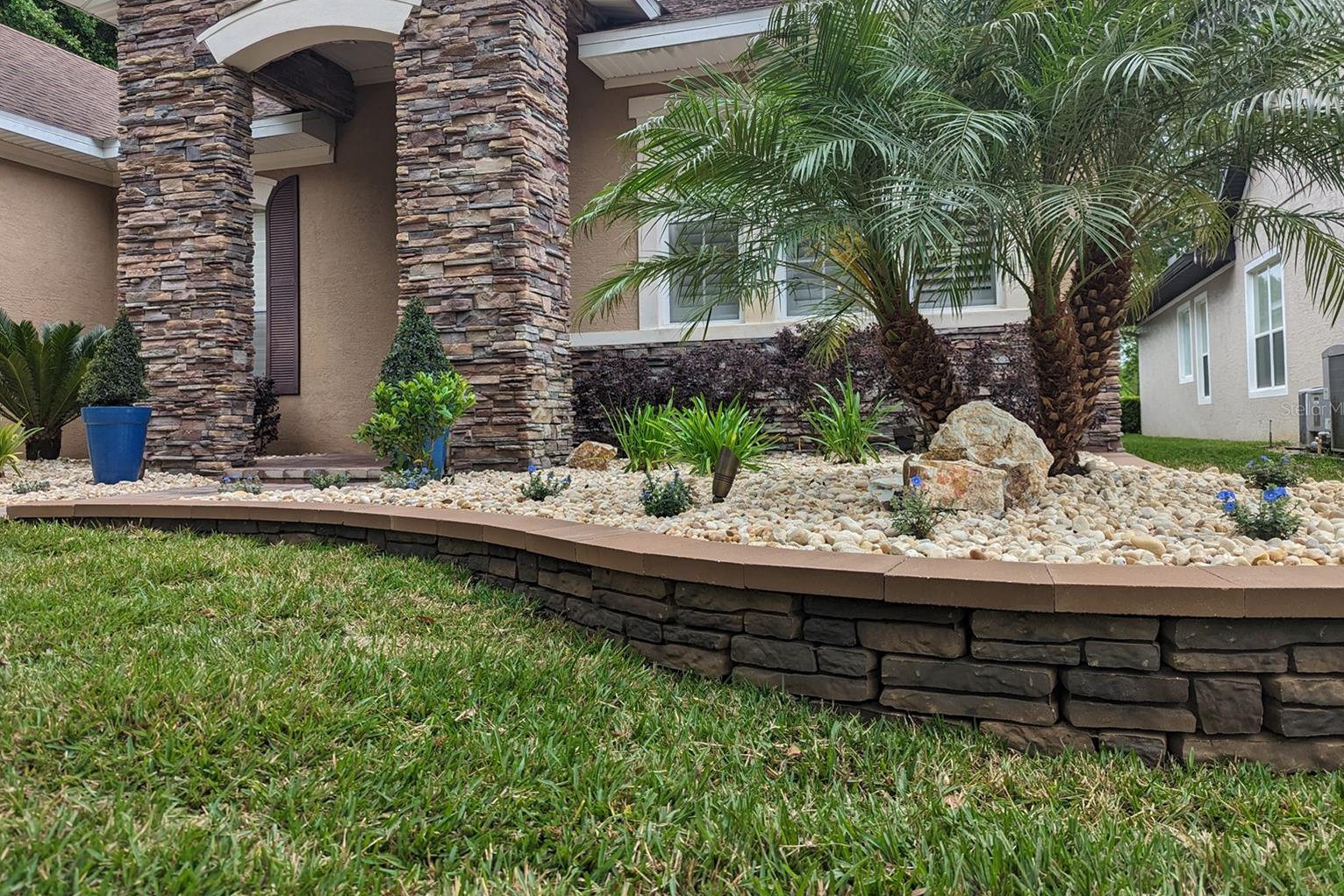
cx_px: 664
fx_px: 971
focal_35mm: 26
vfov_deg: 49.5
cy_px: 409
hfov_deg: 69.4
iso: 40
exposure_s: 1/1038
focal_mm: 6.81
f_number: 1.85
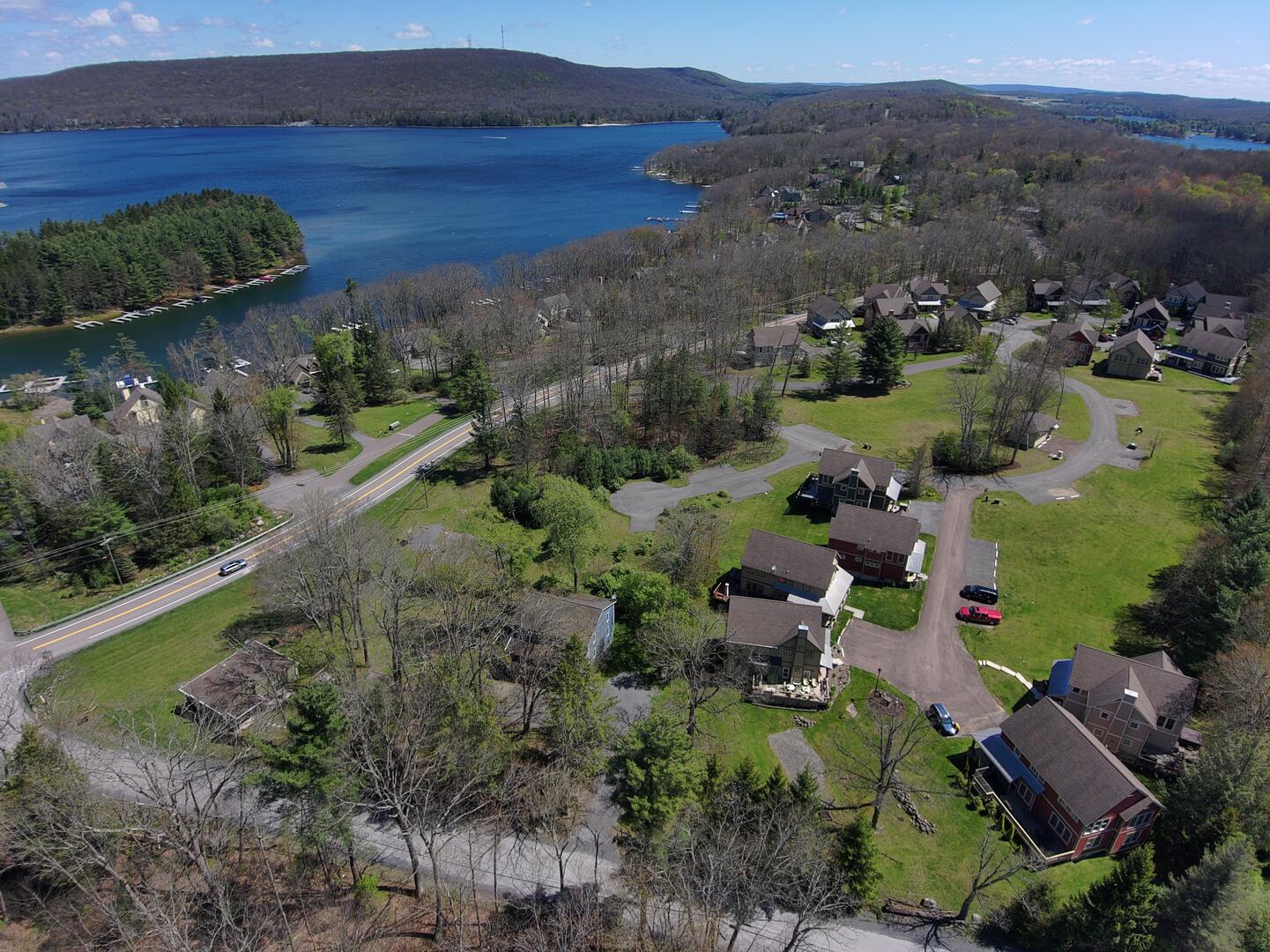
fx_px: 770
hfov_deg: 79.0
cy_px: 476
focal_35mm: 21
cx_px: 635
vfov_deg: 63.4
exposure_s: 1/1254
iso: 101
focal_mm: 3.7
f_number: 2.8
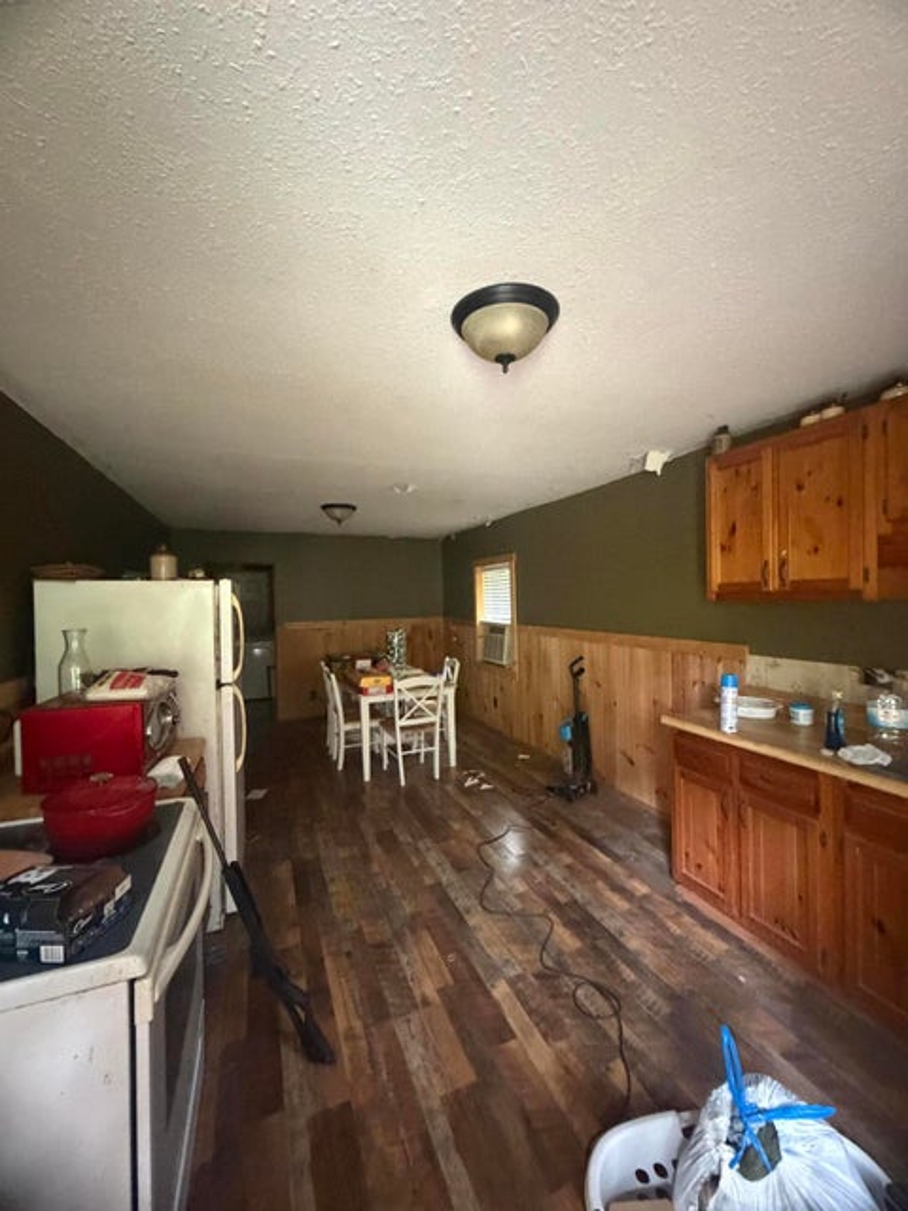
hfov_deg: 85.7
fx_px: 490
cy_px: 606
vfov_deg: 102.1
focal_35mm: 14
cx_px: 454
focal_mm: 2.22
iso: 1250
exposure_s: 1/46
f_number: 2.2
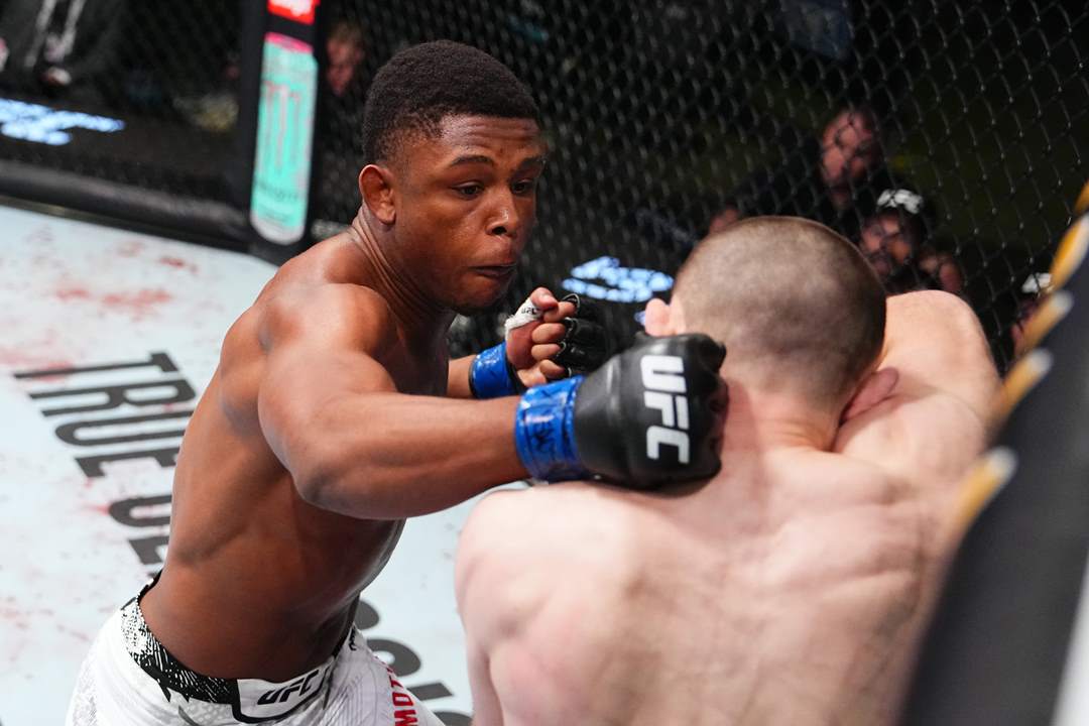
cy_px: 363
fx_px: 1361
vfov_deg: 29.9
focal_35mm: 45
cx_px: 544
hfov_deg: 43.6
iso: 5000
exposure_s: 1/1250
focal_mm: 45
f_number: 2.8
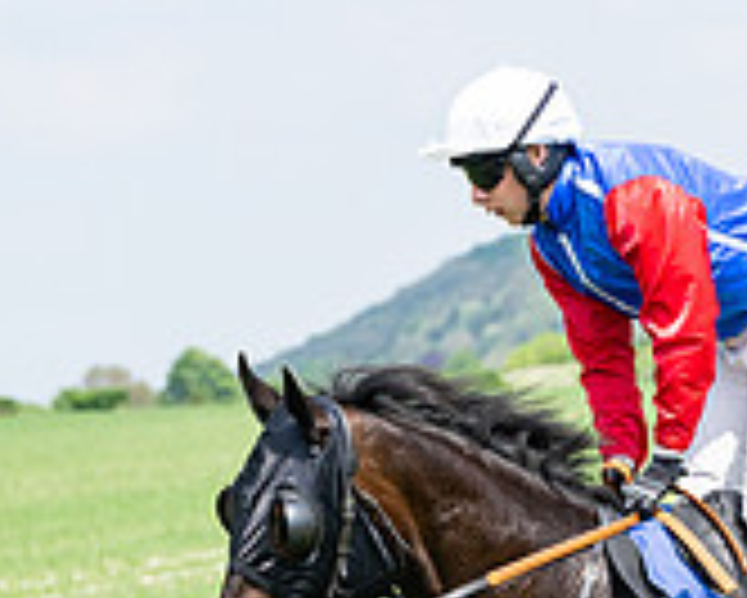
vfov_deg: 4.7
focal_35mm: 328
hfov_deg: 5.9
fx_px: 7256
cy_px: 688
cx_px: 929
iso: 200
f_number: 5
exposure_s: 1/1000
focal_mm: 86
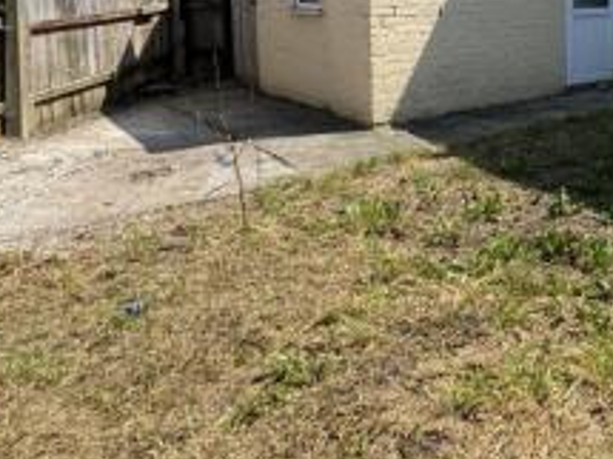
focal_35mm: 38
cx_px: 606
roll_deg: -0.2
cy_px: 50
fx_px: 673
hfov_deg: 42.6
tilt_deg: -5.5
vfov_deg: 35.6
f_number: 2.2
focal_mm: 2.22
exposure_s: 1/980
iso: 40
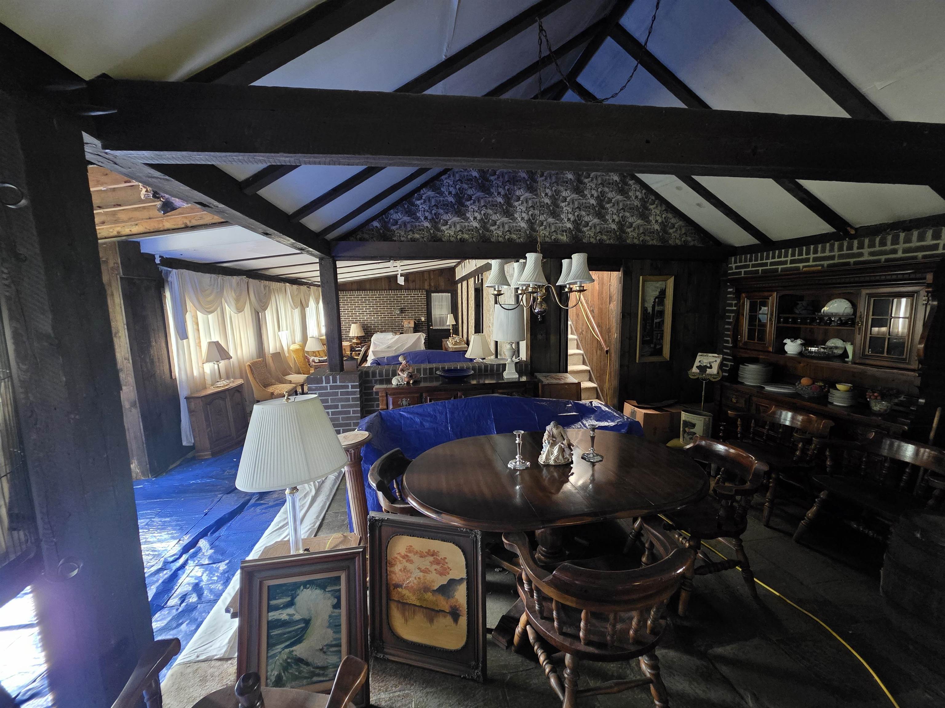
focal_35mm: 13
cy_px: 354
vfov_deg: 89.9
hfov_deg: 106.2
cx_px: 472
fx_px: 355
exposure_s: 1/60
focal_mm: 2.2
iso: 1000
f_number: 1.9
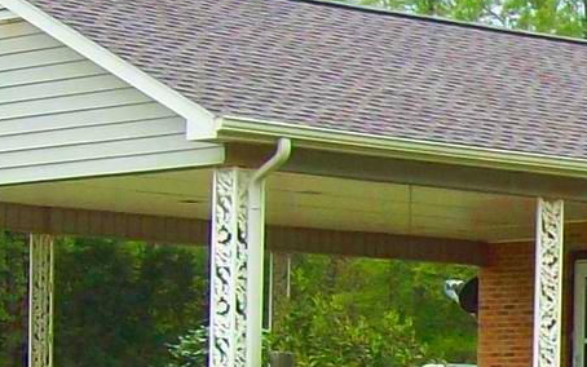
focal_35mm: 172
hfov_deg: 11.2
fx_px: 2752
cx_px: 1108
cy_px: 625
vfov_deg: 7.4
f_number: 2.7
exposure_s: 1/481
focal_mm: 6
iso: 80
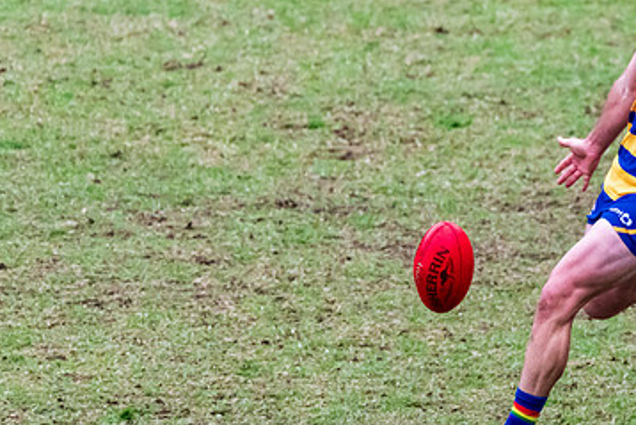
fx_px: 23187
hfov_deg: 1.6
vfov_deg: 1.0
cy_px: 279
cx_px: 555
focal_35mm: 1312
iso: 4500
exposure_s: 1/1000
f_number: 6.3
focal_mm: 600
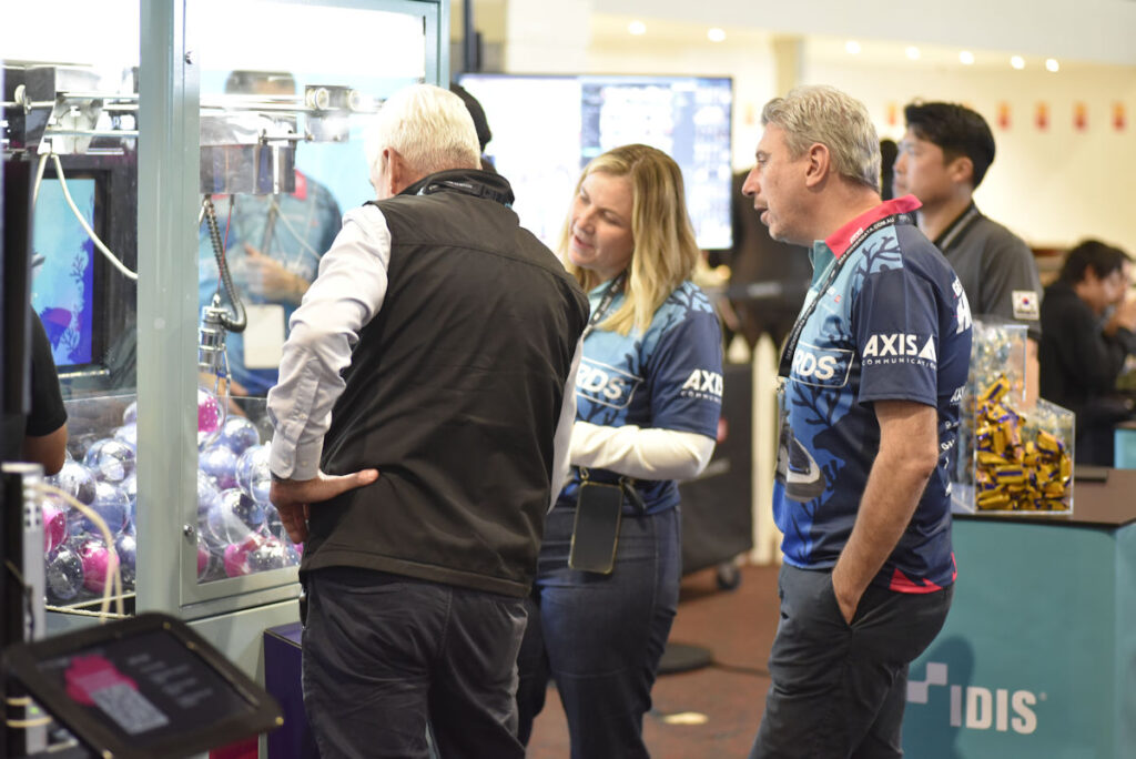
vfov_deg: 13.7
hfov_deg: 20.4
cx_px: 568
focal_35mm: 100
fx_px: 3157
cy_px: 380
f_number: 2.8
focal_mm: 100
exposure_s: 1/125
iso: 3600
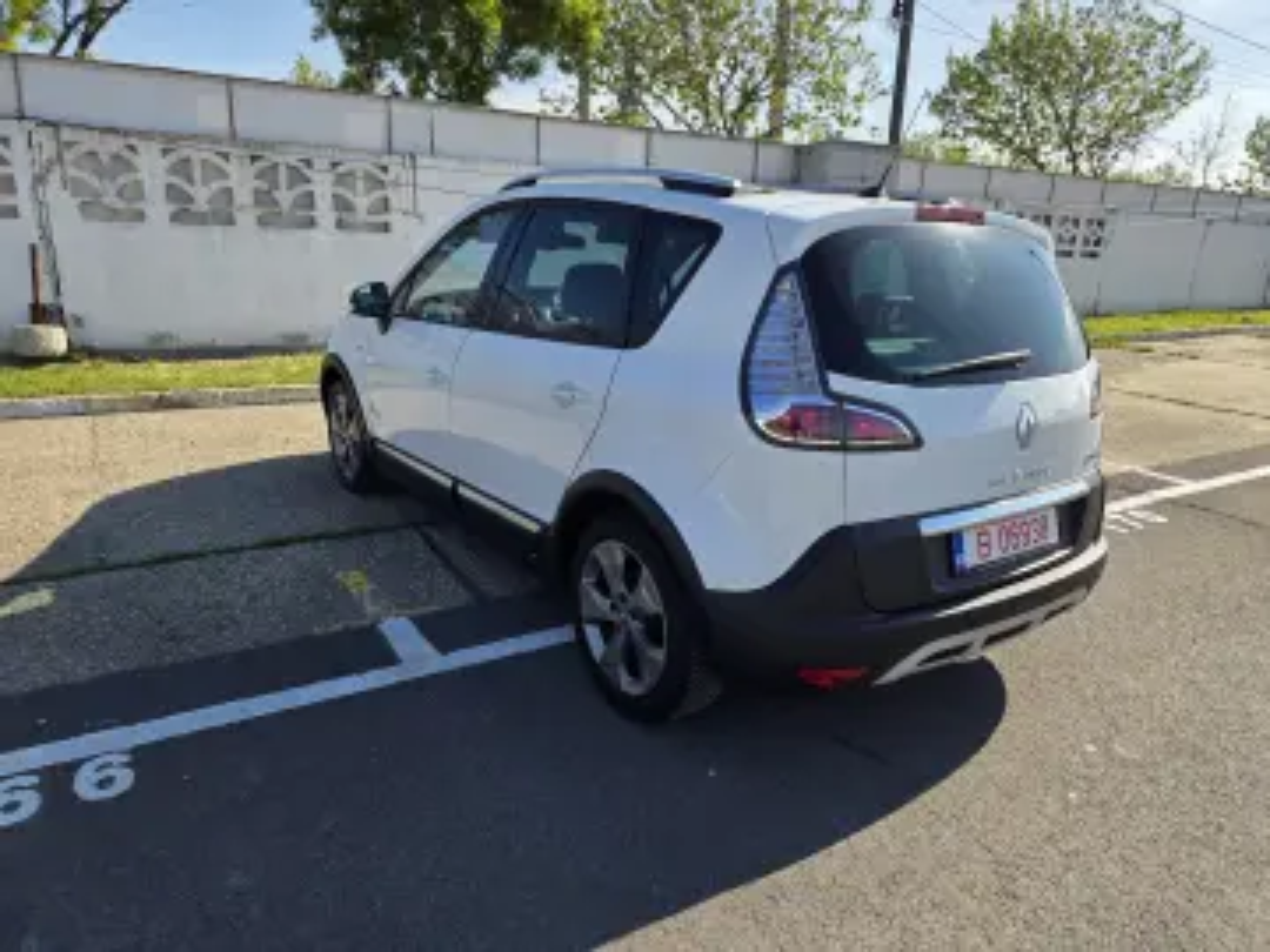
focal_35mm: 23
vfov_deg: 58.9
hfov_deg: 73.9
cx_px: 635
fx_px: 844
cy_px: 476
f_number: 1.7
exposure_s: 1/3531
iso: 80
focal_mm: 6.3
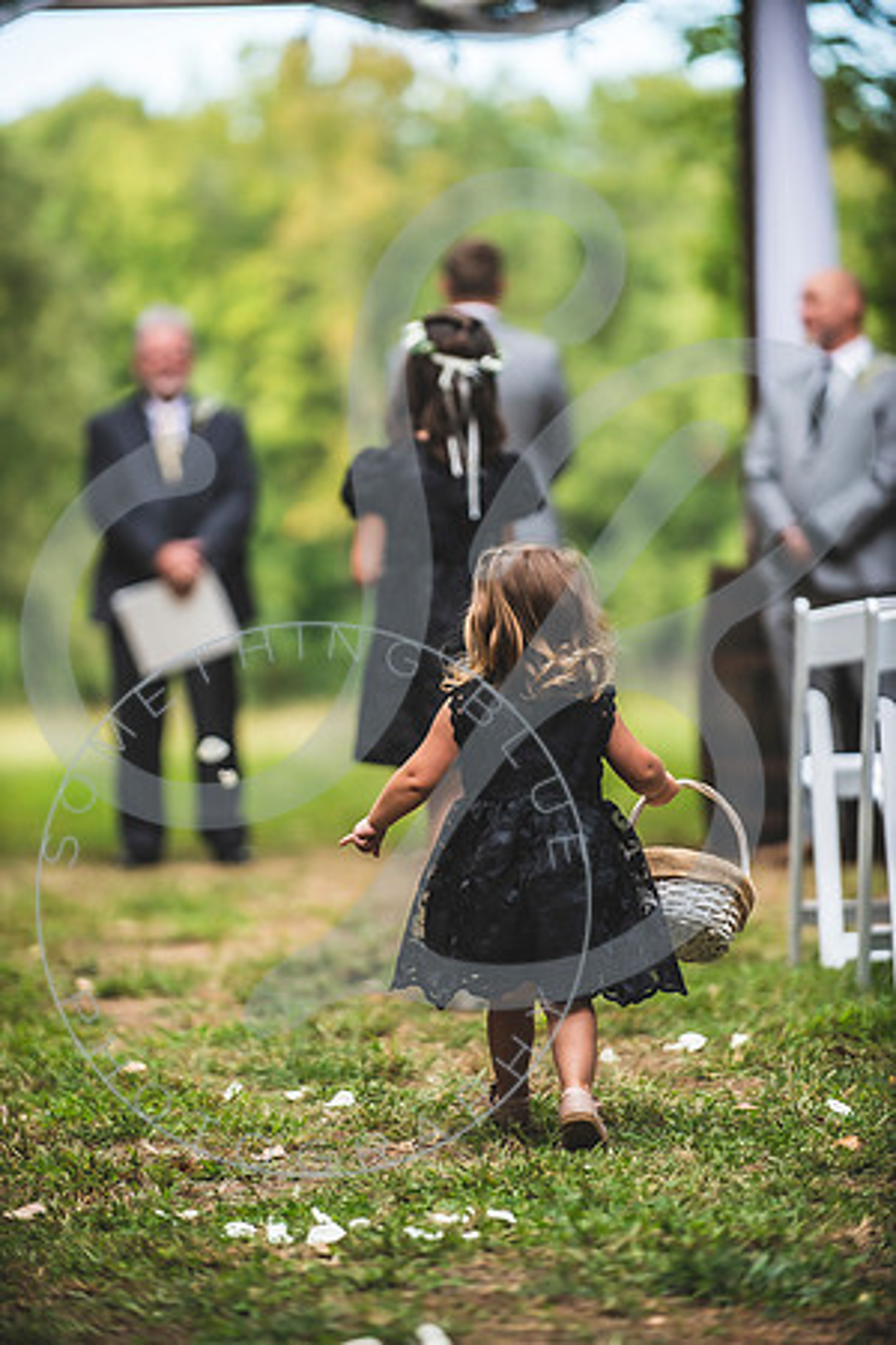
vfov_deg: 12.1
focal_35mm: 170
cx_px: 448
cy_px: 672
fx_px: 6346
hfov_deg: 8.1
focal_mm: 170
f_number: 2.8
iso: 500
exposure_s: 1/640
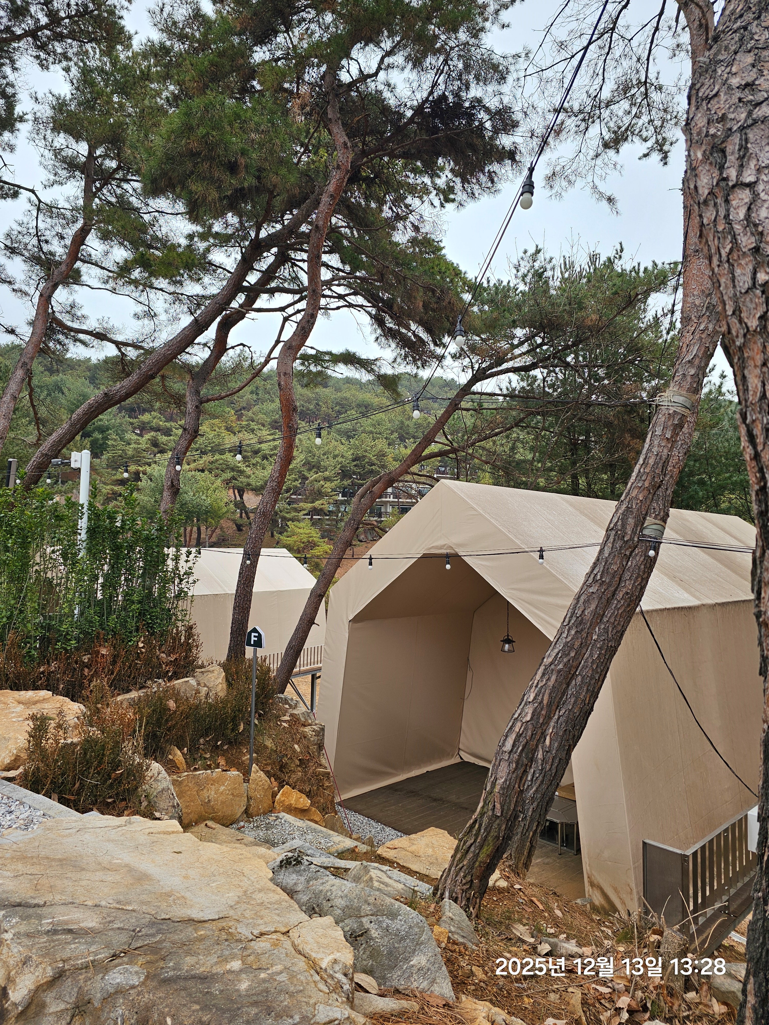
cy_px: 512
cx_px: 384
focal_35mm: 23
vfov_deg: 73.9
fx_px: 681
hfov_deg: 58.9
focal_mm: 6.3
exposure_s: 1/169
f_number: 1.7
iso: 10
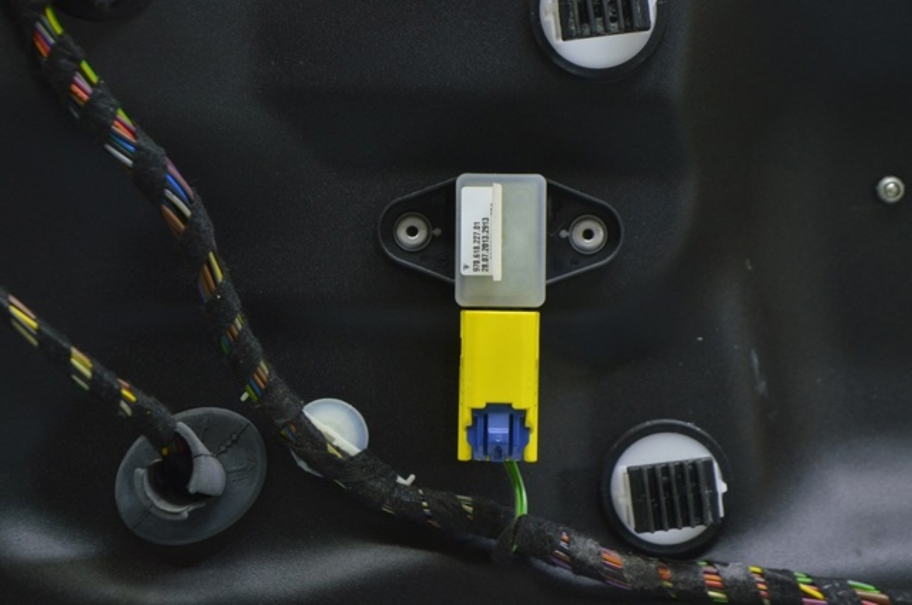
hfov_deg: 24.6
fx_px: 2087
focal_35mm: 82
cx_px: 456
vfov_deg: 16.5
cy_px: 302
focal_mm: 55
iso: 400
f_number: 5.6
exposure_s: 1/20
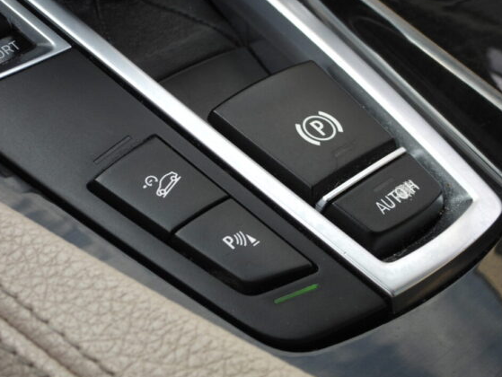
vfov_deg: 21.0
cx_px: 298
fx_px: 1016
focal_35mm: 70
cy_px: 156
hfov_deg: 27.7
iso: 100
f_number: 3.5
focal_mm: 9.8
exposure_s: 1/320
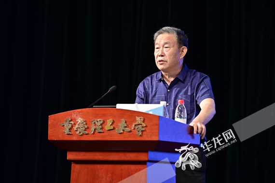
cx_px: 138
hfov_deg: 10.3
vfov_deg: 6.9
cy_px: 92
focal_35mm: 200
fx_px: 1526
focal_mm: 200
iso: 1000
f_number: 4
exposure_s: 1/200
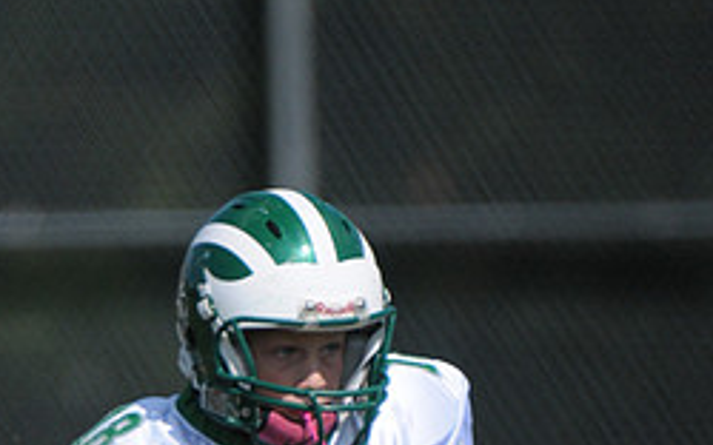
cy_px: 816
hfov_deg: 1.5
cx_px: 170
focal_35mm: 1415
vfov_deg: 0.9
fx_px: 27483
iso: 640
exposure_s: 1/6400
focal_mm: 400
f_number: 4
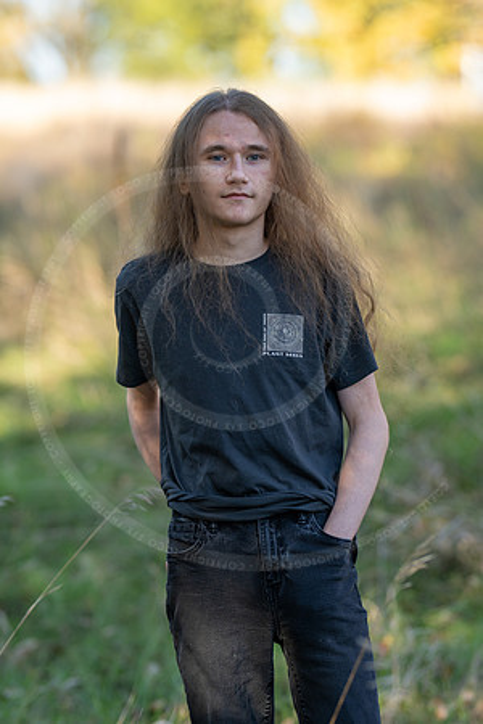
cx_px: 242
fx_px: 2556
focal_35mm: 127
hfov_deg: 10.8
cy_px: 362
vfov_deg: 16.1
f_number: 1.8
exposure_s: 1/640
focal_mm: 85
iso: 80
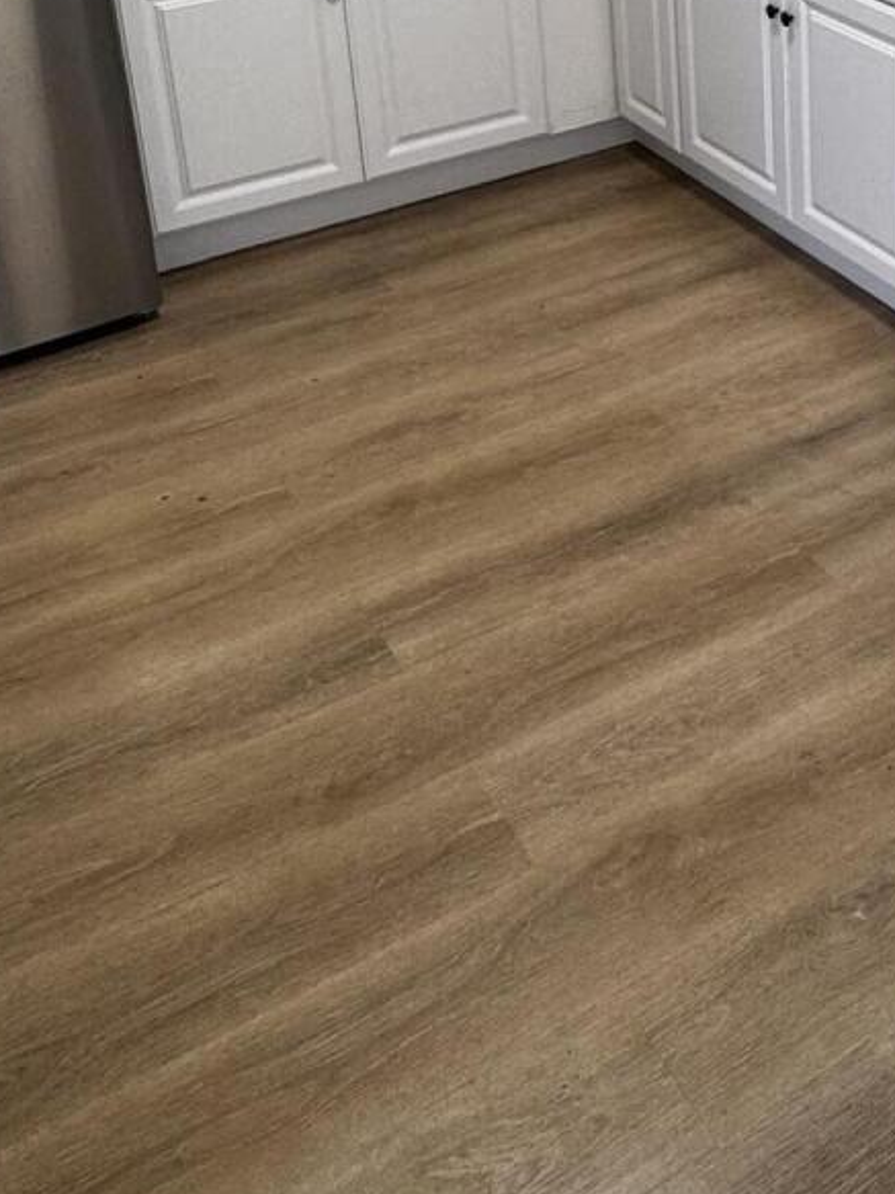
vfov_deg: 36.0
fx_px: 1655
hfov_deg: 28.5
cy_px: 18
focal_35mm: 48
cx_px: 887
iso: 160
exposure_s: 1/120
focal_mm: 2.22
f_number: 2.2
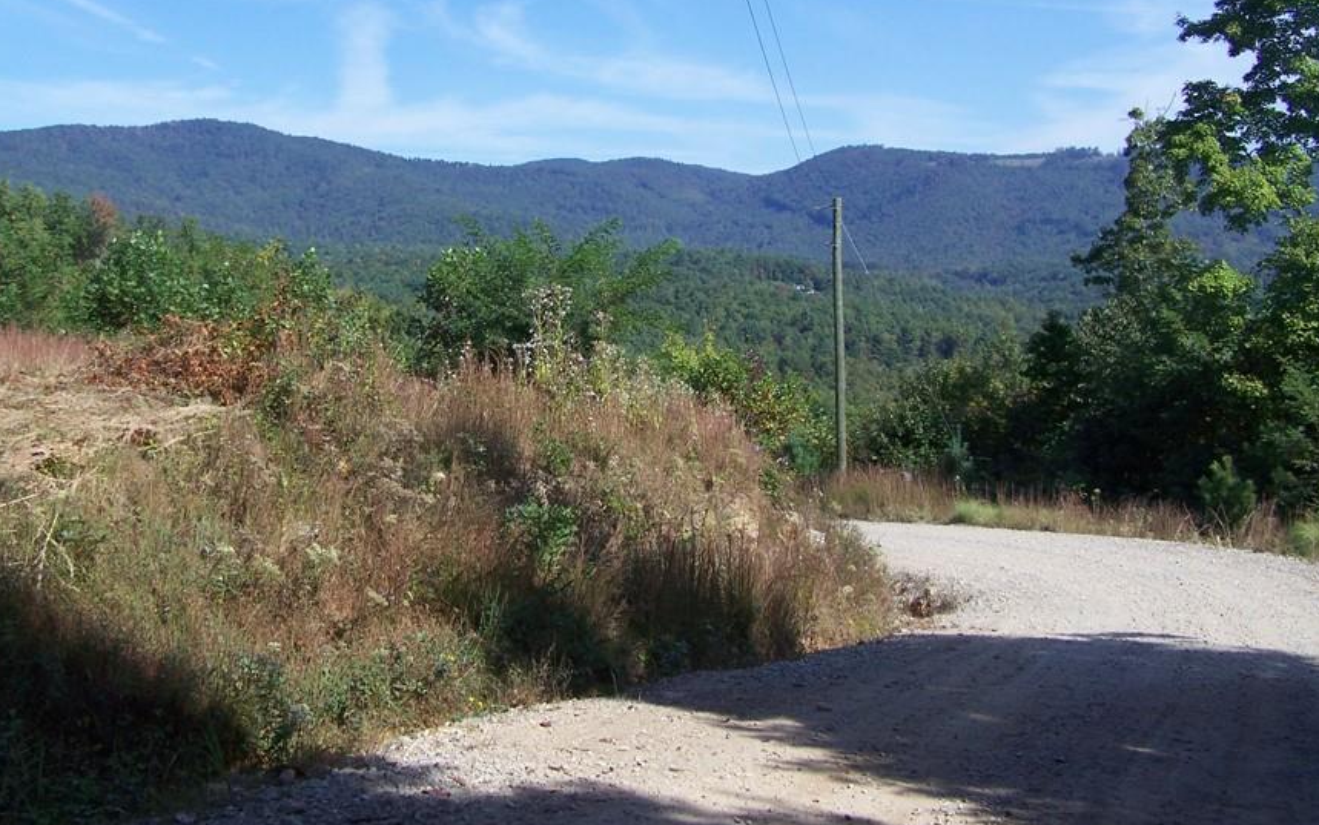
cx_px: 599
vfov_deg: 26.9
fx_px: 1726
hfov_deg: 41.8
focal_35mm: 48
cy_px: 358
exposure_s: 1/400
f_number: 4
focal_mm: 6.3
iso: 64
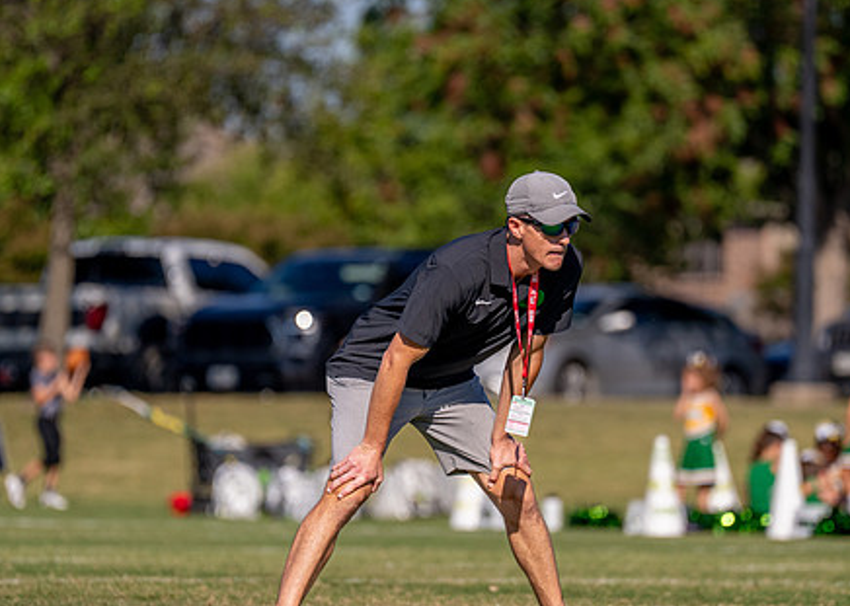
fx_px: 9266
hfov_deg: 5.3
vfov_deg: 3.7
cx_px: 480
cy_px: 366
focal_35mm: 384
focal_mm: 200
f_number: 2.8
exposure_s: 1/6400
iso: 250
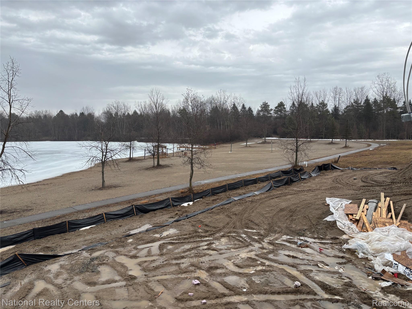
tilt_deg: -5.1
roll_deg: +0.7
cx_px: 206
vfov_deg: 53.1
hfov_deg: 67.3
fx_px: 309
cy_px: 154
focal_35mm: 26
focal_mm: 5.96
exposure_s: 1/2024
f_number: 1.6
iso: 50
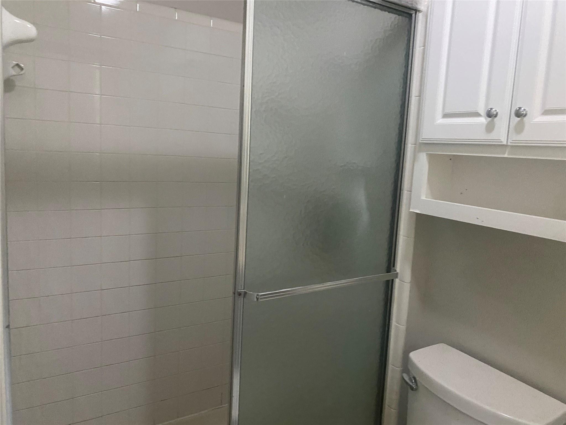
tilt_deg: -10.0
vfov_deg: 53.1
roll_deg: -3.8
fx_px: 425
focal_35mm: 26
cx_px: 283
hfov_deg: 67.3
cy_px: 212
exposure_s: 1/30
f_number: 1.8
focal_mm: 4.25
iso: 500
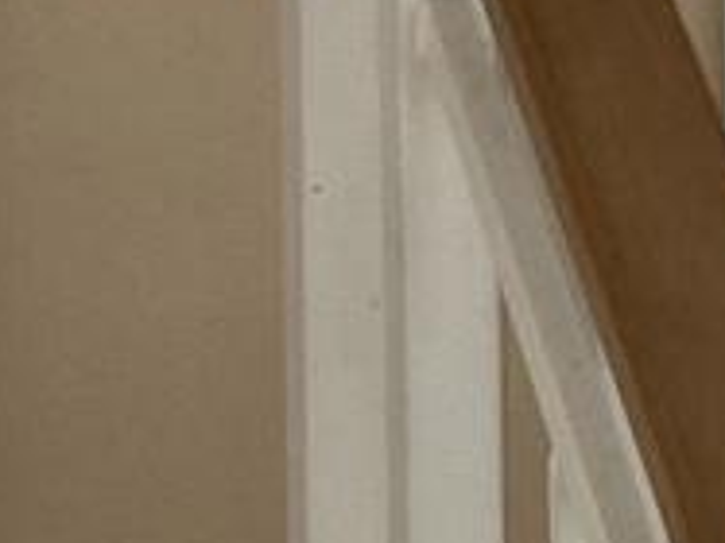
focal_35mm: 178
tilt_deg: +2.7
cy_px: -120
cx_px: 960
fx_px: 3726
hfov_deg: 10.8
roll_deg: +0.9
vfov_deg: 8.2
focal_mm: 3
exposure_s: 1/30
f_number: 1.8
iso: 250
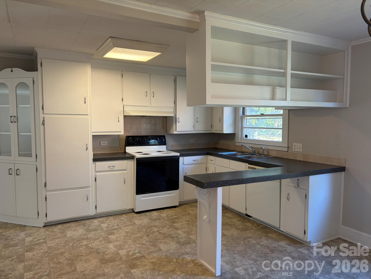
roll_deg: +0.3
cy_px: 140
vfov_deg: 53.1
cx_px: 186
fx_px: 279
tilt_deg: -4.5
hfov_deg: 67.3
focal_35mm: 26
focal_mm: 5.96
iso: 100
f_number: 1.6
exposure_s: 1/60
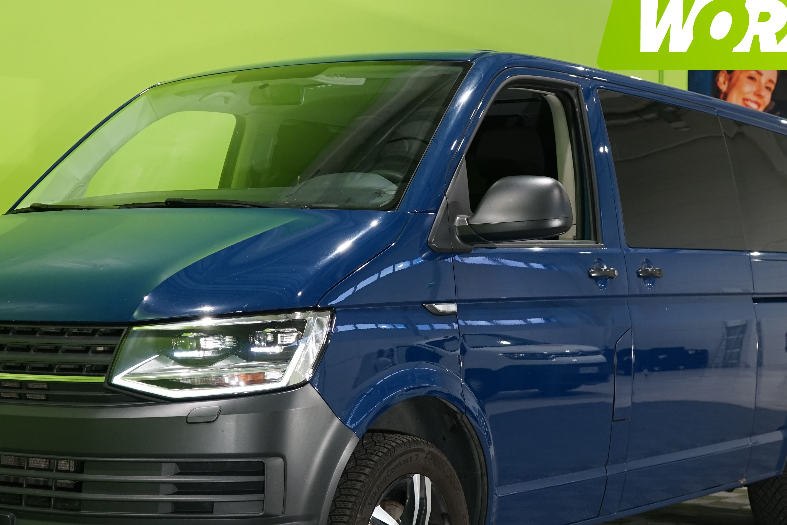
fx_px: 1508
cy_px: 307
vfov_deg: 19.7
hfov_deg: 29.2
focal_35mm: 69
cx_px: 336
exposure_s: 1/30
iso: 800
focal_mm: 39
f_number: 5.6
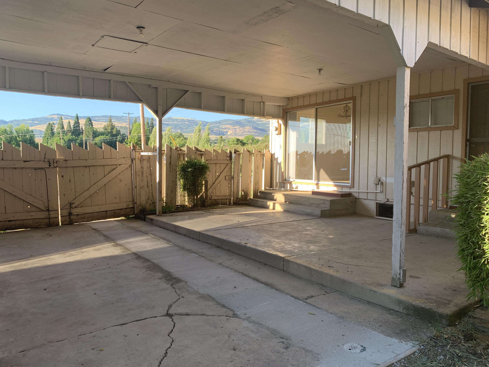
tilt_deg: -1.6
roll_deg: -0.6
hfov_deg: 67.3
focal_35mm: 26
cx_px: 244
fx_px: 367
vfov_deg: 53.1
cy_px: 184
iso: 25
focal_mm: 4.25
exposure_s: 1/175
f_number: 1.8
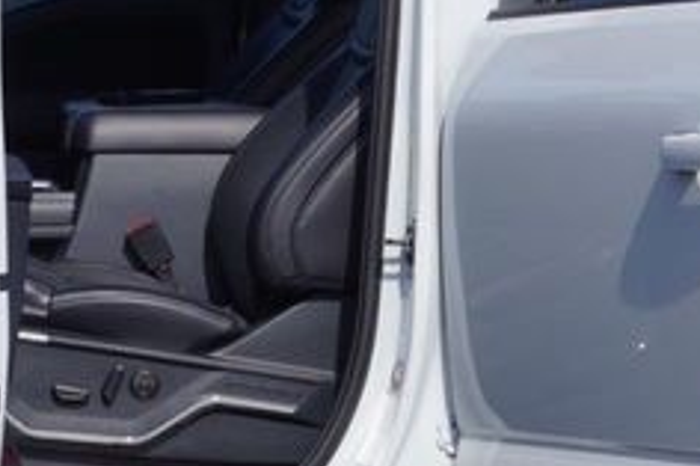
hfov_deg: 8.9
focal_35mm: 228
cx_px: -110
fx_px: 4433
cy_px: 389
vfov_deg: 6.0
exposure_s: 1/125
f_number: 11
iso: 100
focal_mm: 35
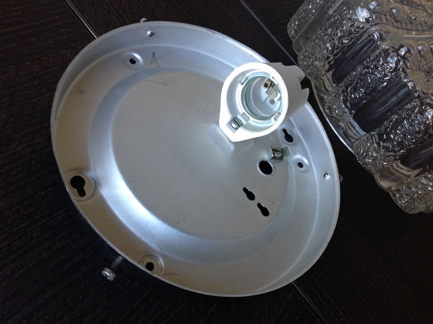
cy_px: 162
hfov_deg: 52.7
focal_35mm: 35
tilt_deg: -51.2
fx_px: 437
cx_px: 216
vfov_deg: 40.6
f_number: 2.4
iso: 50
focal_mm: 4.28
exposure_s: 1/17
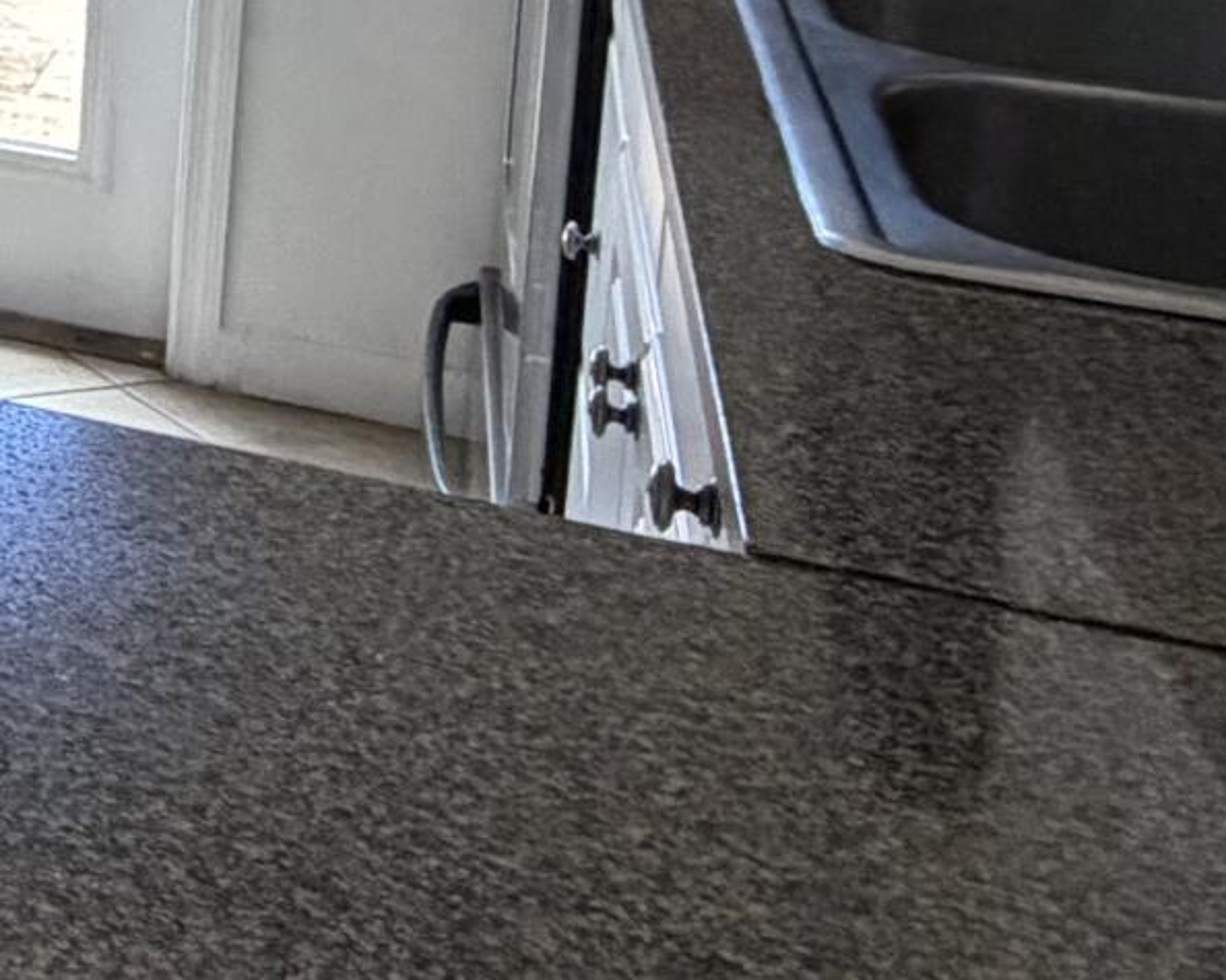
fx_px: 2503
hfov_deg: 19.4
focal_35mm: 69
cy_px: -324
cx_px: -1065
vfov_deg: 20.1
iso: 320
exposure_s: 1/103
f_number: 2.2
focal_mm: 2.22
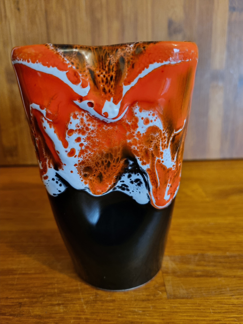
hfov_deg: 53.1
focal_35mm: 26
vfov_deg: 67.3
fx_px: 243
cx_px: 122
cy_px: 162
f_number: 1.8
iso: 640
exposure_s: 1/50
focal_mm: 5.4
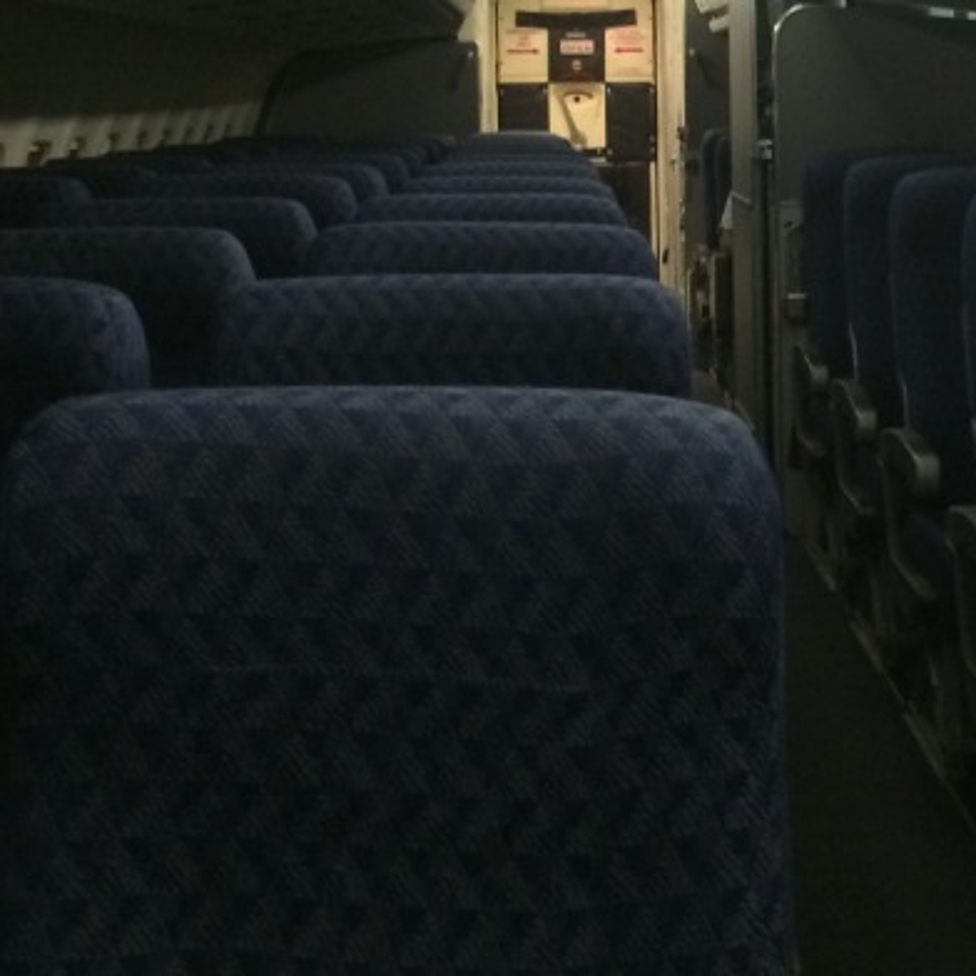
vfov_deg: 25.4
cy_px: 219
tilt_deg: -3.9
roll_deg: +0.7
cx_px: 804
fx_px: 2137
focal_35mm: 67
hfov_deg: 25.2
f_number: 2.2
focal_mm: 4.15
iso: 250
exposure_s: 1/15
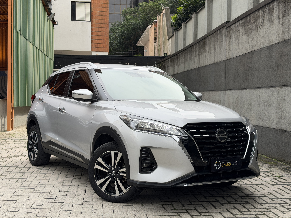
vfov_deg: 30.3
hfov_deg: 39.7
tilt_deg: -0.9
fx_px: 404
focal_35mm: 48
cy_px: 109
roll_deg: -0.4
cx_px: 146
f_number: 1.78
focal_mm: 6.76
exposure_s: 1/1264
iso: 64
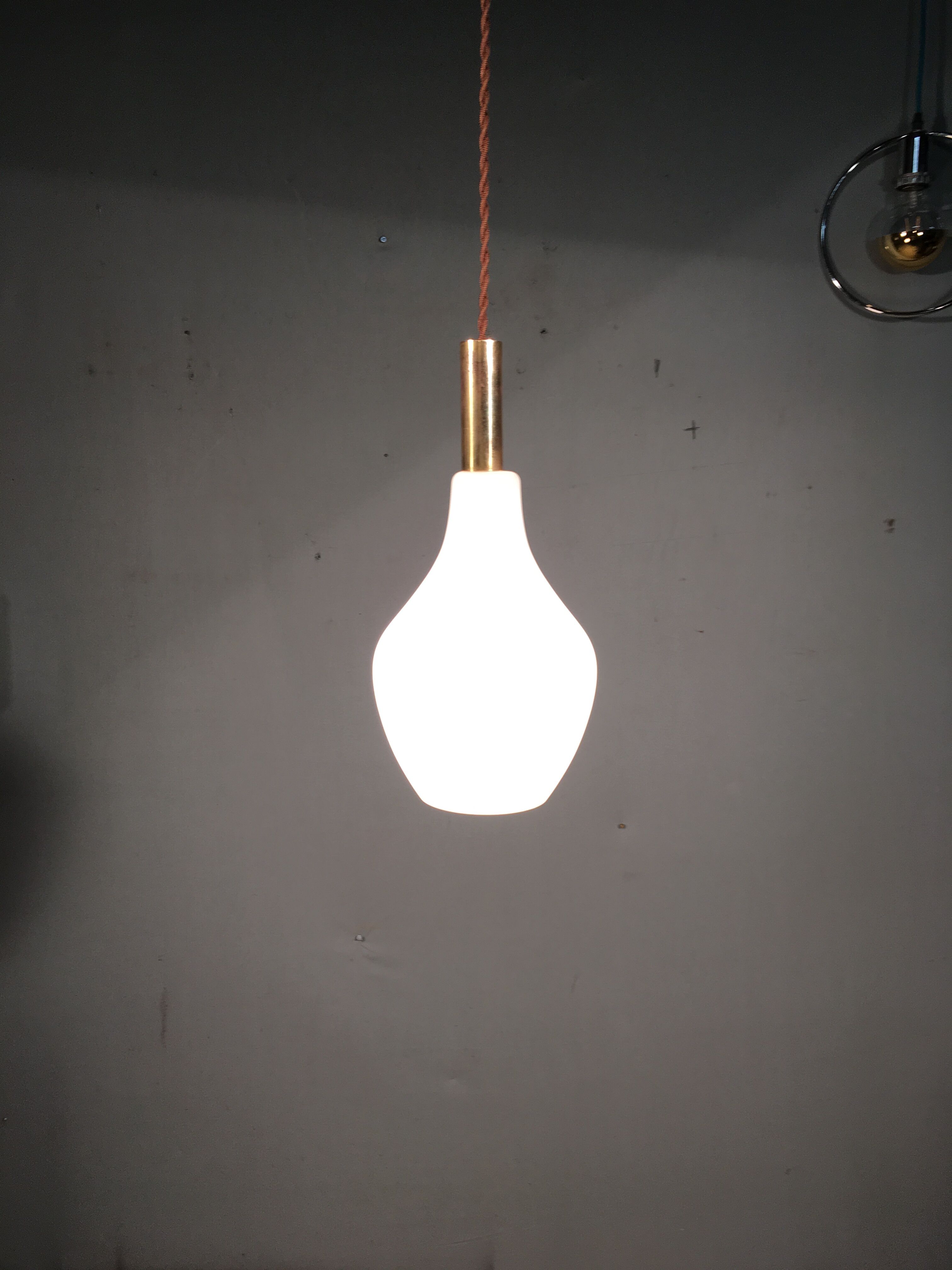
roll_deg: +0.6
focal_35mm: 29
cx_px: 476
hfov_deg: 48.2
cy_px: 635
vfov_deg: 61.7
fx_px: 1063
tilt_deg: -7.1
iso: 32
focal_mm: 4.15
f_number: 2.2
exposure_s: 1/50
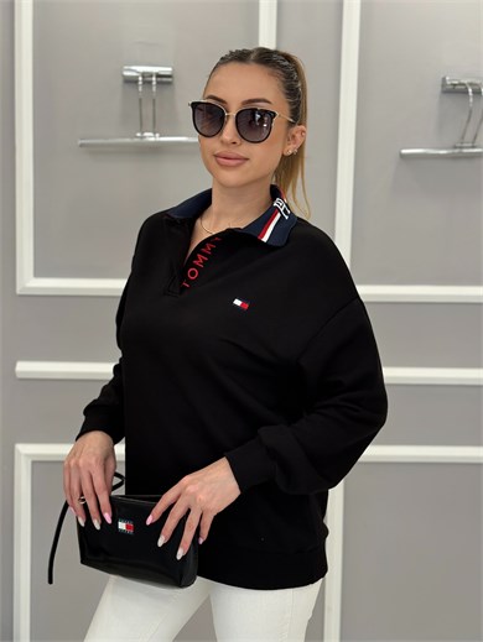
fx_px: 892
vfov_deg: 39.6
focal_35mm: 48
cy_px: 321
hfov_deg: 30.3
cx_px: 242
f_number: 1.78
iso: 100
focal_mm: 6.76
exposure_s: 1/118
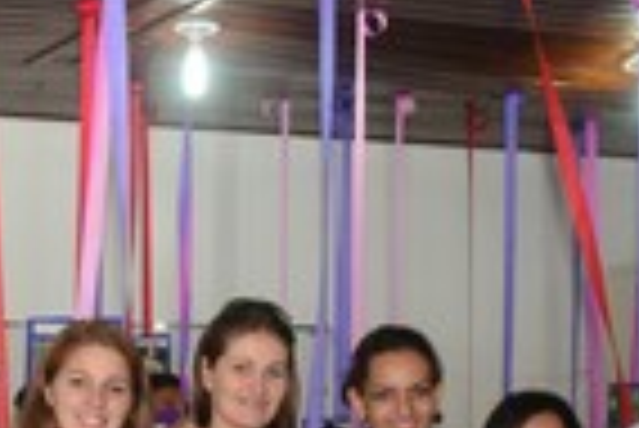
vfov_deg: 13.7
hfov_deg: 20.7
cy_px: 622
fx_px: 1688
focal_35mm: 95
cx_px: -14
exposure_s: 1/80
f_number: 5.6
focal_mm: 20
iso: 800
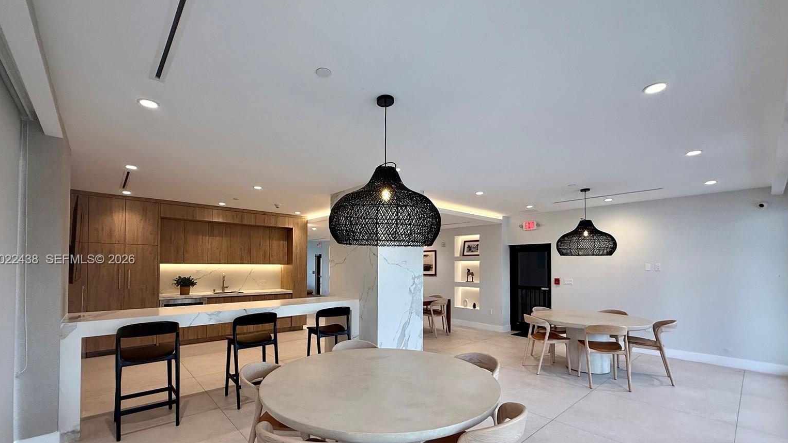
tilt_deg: +1.4
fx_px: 334
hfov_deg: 99.4
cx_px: 388
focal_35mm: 16
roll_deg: -0.2
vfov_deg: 66.6
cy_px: 260
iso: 125
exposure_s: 1/120
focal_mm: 2.22
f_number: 2.2
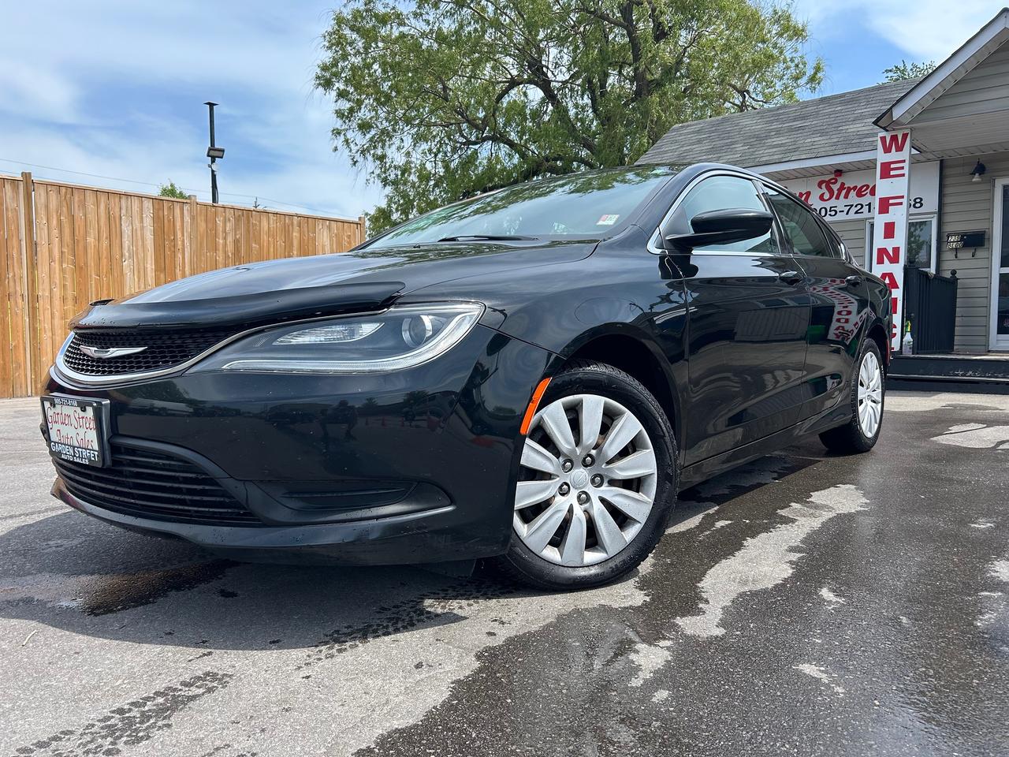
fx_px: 758
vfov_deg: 53.1
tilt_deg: -2.0
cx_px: 504
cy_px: 378
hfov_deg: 67.3
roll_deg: +0.2
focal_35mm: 26
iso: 50
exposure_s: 1/2165
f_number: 1.5
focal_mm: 5.7
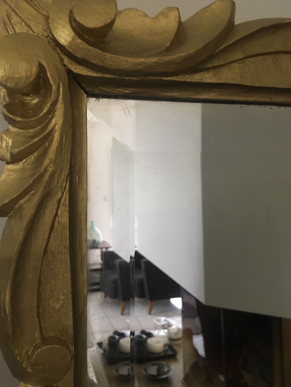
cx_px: 146
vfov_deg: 61.7
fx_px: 325
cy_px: 194
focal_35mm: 29
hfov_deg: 48.2
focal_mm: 4.15
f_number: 2.2
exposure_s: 1/8
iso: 100
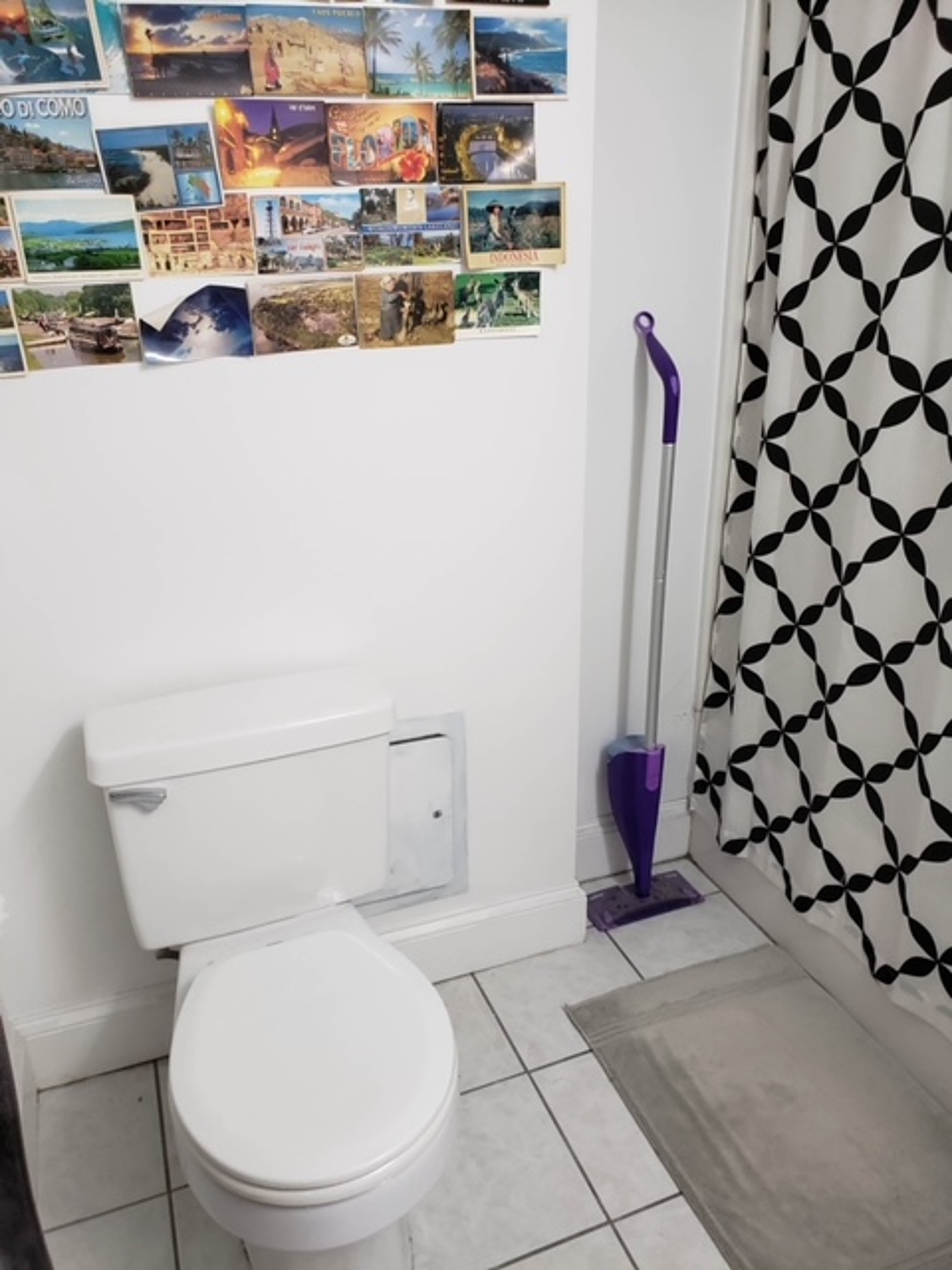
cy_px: 635
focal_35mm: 26
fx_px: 953
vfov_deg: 67.3
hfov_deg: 53.1
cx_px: 476
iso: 250
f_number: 2.4
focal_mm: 4.3
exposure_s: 1/60
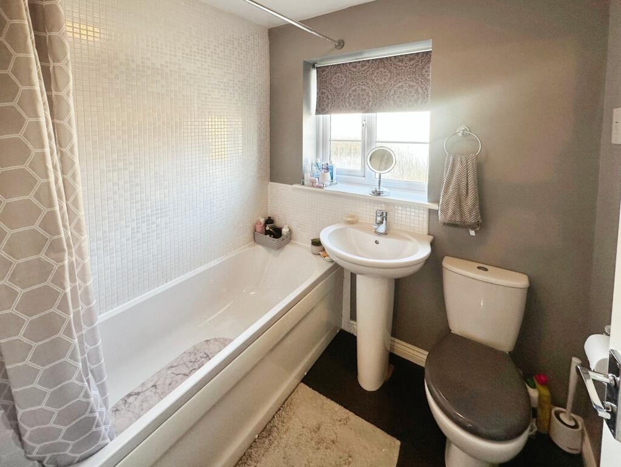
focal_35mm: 14
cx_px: 310
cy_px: 234
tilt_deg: -13.0
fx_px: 251
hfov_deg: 102.0
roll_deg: +0.9
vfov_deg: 85.7
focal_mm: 2.22
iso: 125
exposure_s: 1/100
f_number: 2.2
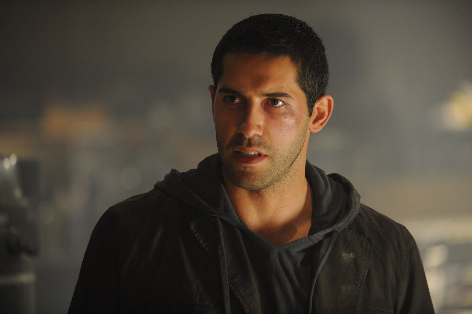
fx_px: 2424
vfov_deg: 7.4
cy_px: 157
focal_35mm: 185
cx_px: 236
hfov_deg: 11.1
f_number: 3.2
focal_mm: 185
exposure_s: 1/125
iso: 1600
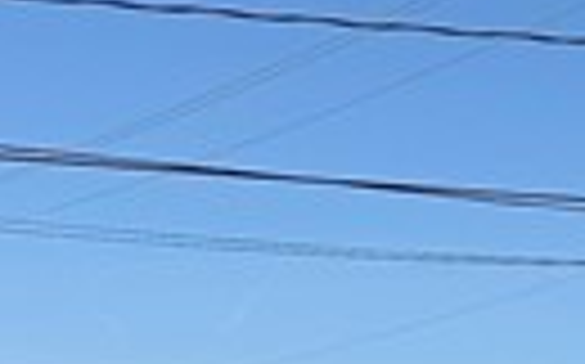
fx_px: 3186
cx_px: 1215
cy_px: 962
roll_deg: -0.6
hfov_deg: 9.7
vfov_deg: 6.2
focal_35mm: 200
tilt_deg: -6.4
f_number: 1.78
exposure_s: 1/8197
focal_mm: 6.86
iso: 80
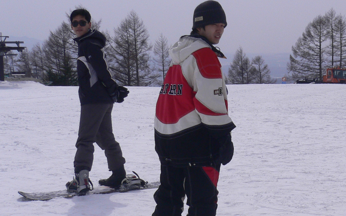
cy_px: 131
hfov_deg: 28.3
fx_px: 669
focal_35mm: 71
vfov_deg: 18.3
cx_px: 280
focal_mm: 5.8
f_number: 5.6
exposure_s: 1/1300
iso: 80
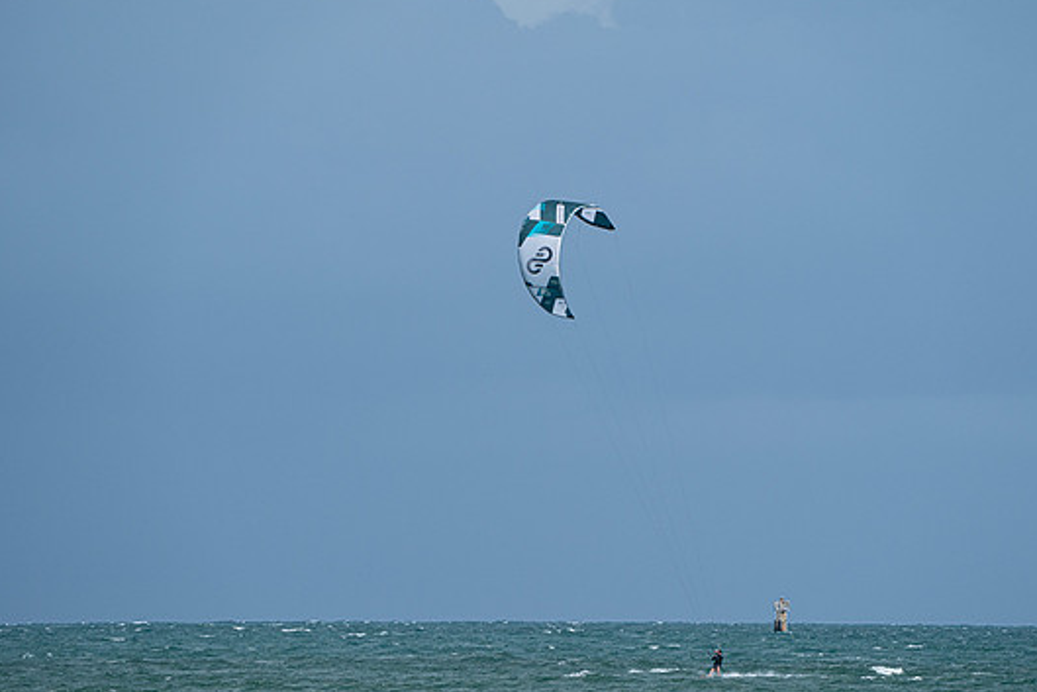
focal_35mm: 386
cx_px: 547
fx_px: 11121
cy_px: 350
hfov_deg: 5.3
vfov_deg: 3.6
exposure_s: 1/2000
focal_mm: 352
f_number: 10
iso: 640
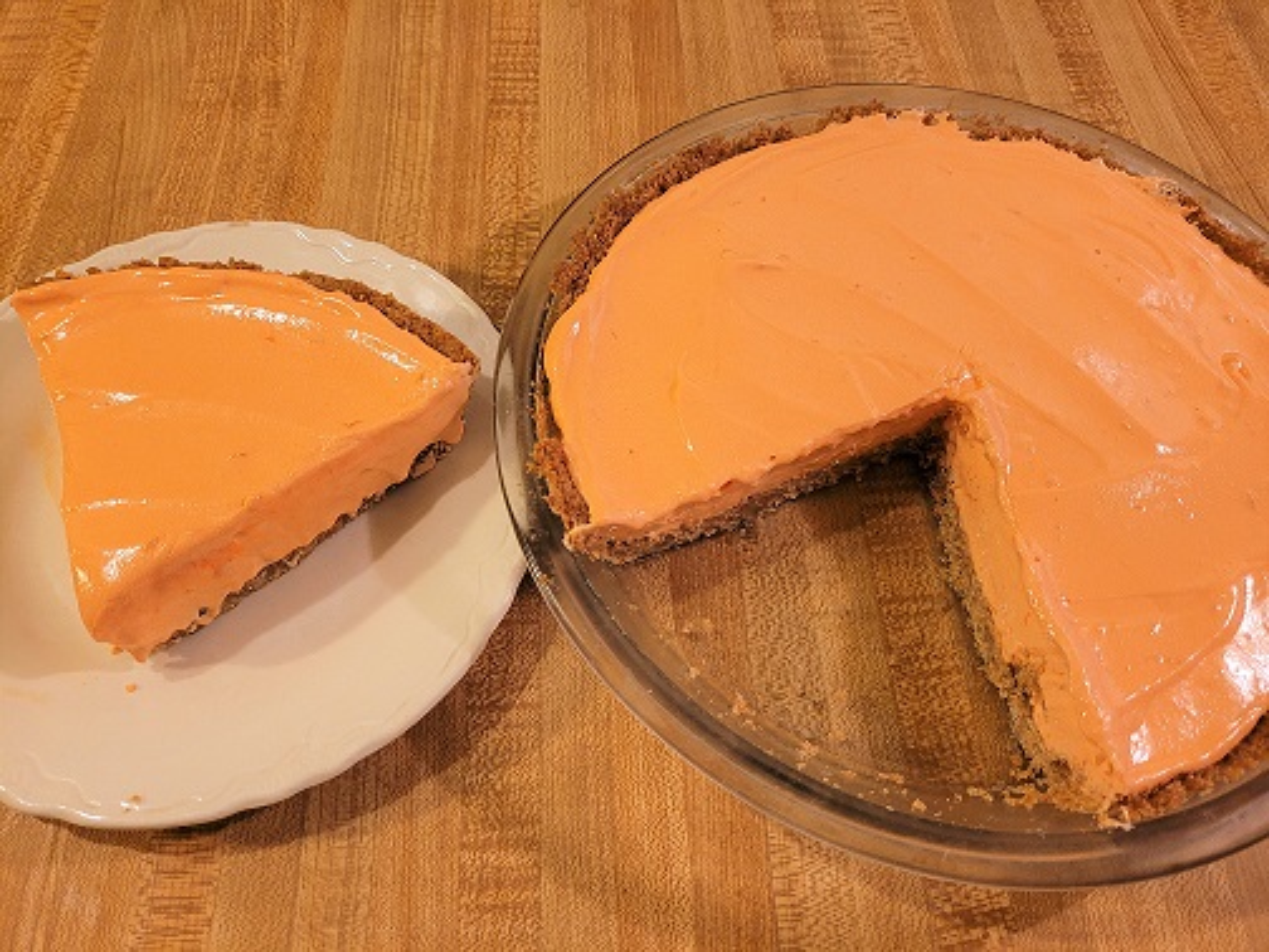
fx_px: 953
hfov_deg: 67.3
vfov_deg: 53.1
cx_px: 634
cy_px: 476
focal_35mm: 26
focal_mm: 5.4
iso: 160
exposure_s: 1/60
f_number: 1.8
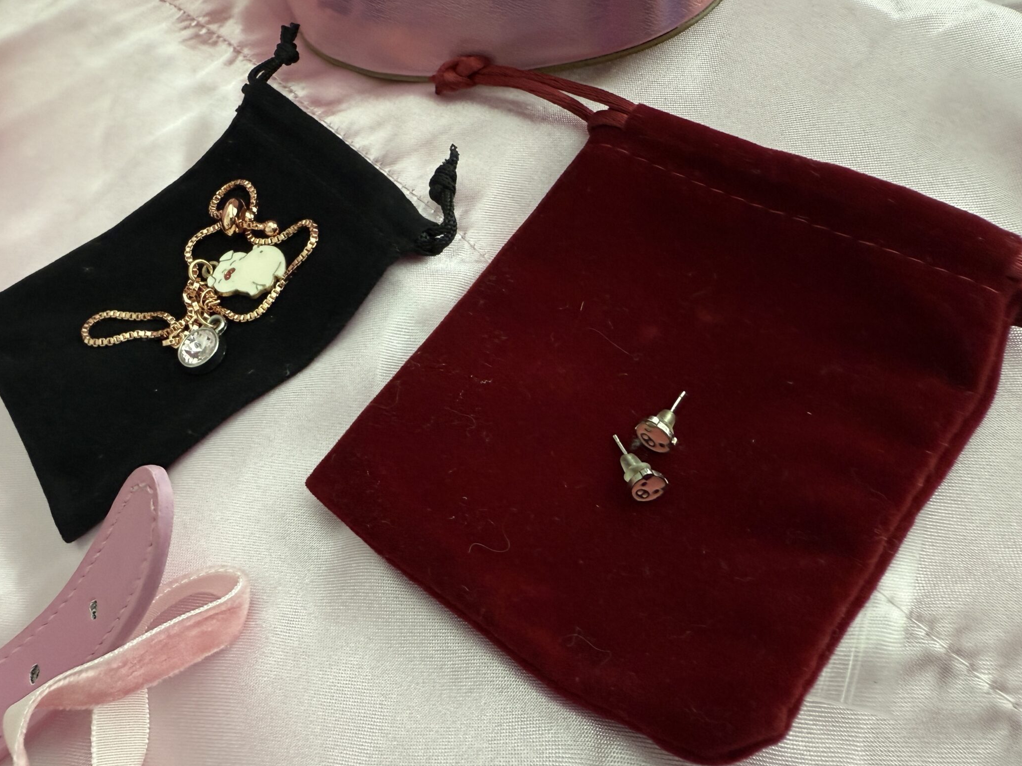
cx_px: 389
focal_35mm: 30
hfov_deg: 59.3
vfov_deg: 46.6
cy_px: 318
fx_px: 886
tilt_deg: -50.8
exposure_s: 1/99
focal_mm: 2.22
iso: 200
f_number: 2.2
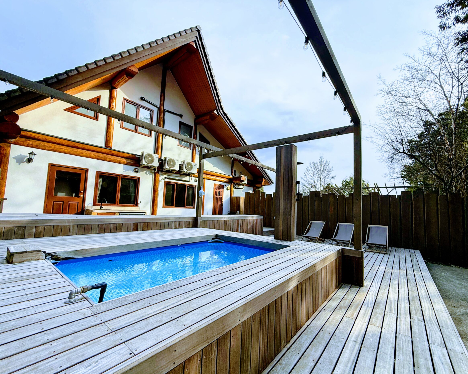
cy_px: 192
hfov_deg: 96.8
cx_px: 241
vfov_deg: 84.0
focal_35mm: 15
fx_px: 208
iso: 50
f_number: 2.2
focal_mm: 2.22
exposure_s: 1/901
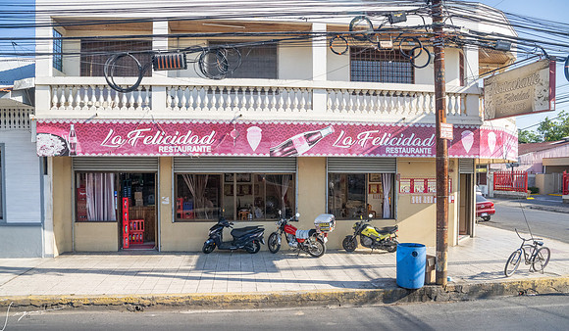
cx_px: 284
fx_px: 389
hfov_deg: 72.3
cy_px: 181
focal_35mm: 26
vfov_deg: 46.1
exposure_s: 1/500
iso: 1000
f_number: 8
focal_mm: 24
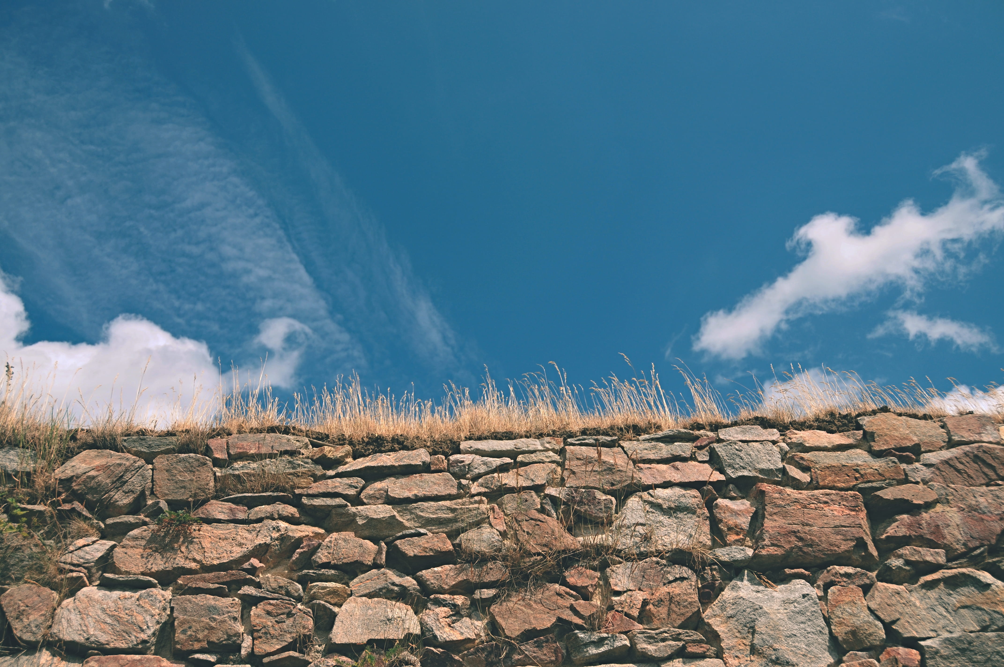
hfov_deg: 57.3
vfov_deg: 39.9
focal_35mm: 33
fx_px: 919
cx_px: 502
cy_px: 334
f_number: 4
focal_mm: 22
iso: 200
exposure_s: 1/2500
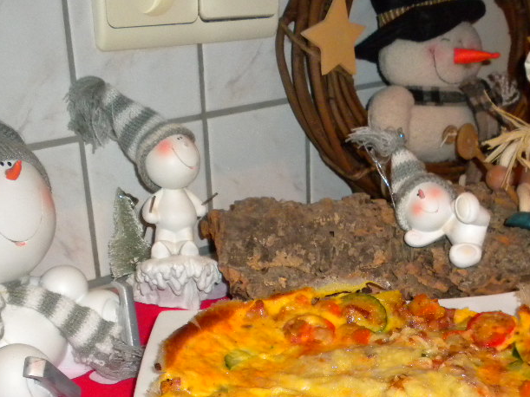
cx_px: 367
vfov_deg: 23.3
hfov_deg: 30.9
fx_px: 949
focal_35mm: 62
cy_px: 318
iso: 400
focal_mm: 6.6
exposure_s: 1/30
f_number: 3.5
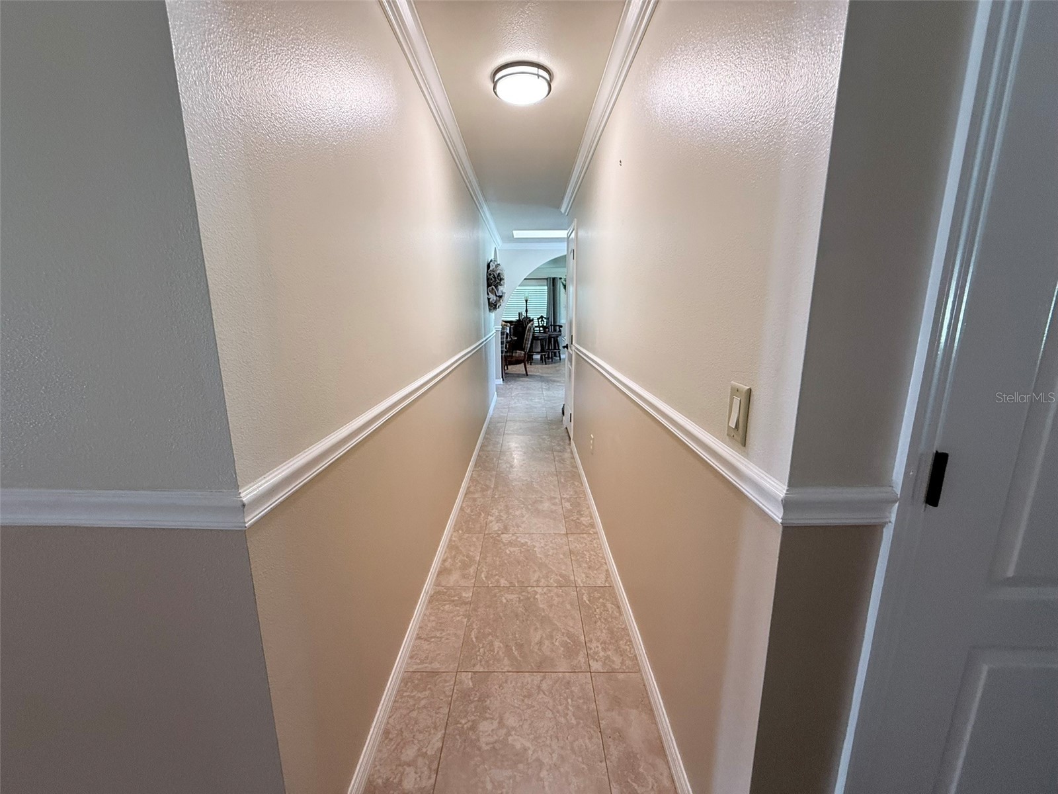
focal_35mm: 14
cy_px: 397
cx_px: 529
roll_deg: +0.5
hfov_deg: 102.1
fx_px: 428
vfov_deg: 85.7
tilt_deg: -11.5
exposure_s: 1/60
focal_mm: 2.22
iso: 250
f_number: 2.2
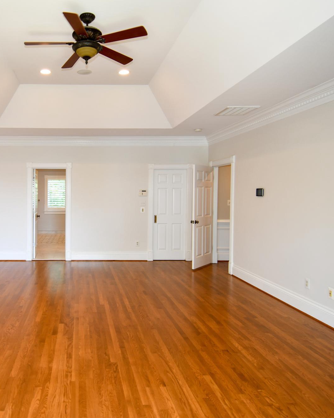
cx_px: 63
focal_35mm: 26
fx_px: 321
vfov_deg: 66.0
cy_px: 206
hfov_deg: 51.3
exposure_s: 1/60
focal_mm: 12
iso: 250
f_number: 4
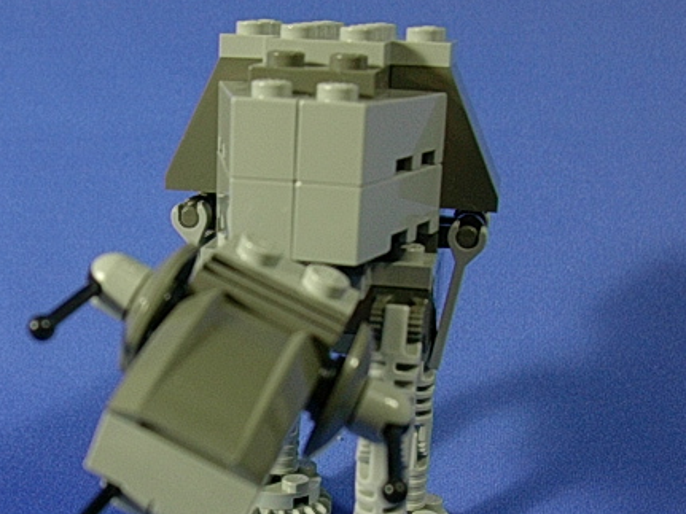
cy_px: 363
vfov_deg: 26.3
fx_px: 1090
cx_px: 255
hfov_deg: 34.8
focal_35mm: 55
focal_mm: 5.6
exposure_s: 1/15.5
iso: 70
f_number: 2.7
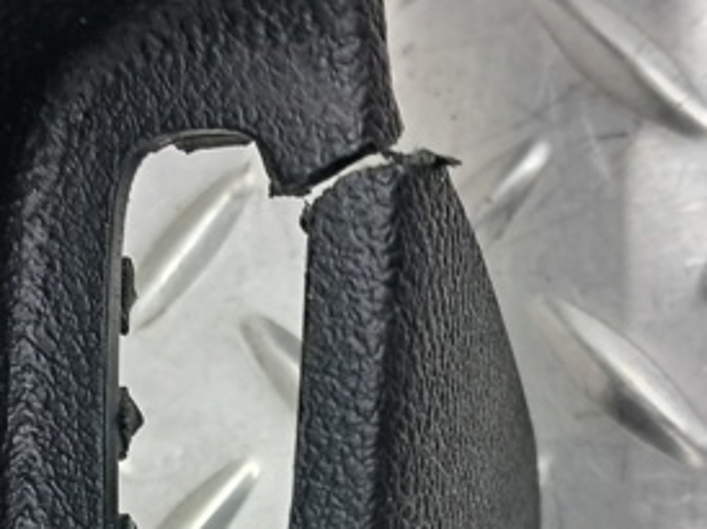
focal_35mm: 63
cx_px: 258
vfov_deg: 22.6
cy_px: 484
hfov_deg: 30.6
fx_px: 1286
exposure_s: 1/60
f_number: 1.8
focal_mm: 4
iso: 200
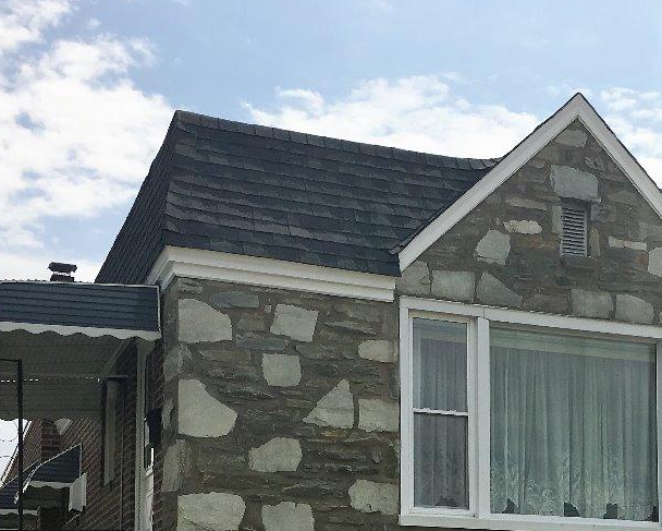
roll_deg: +0.0
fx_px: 1313
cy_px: 578
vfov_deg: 21.7
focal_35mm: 67
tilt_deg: +4.1
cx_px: 475
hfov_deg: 28.0
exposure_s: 1/3205
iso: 25
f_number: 2.2
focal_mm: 4.15
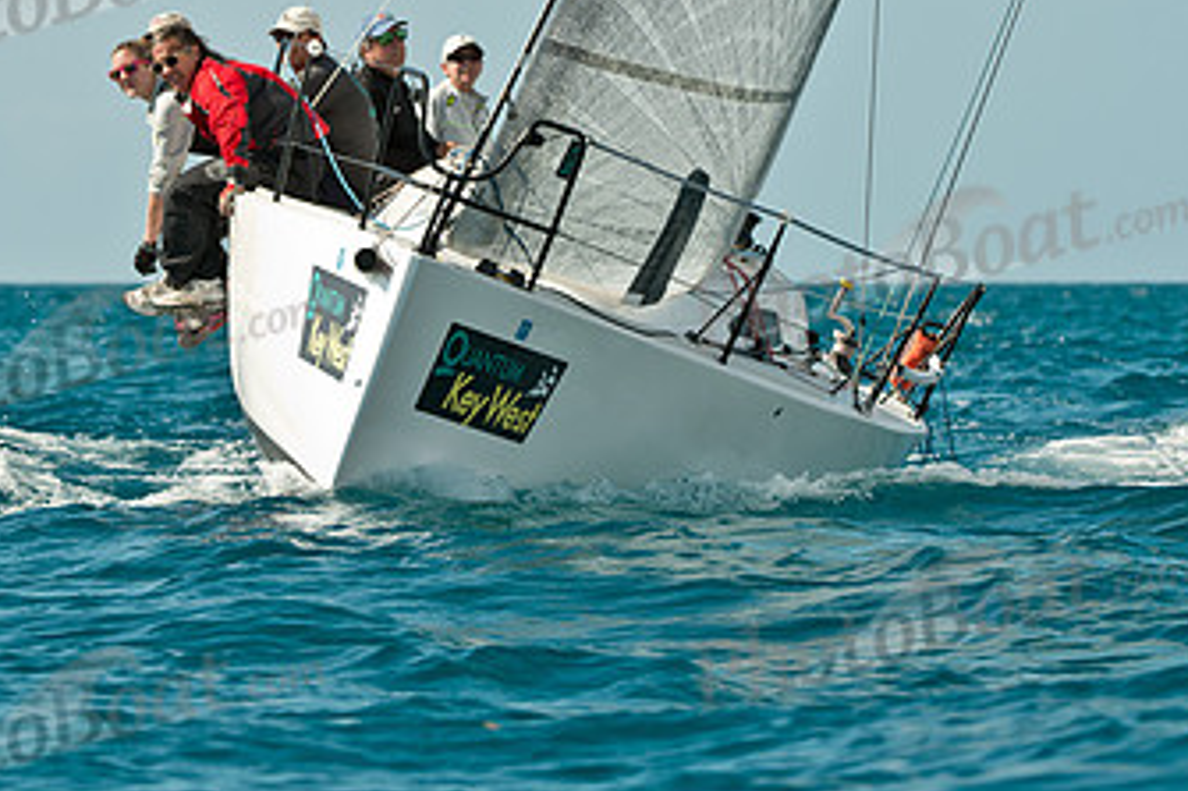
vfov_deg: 3.8
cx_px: 511
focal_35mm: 358
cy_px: 126
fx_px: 11808
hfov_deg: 5.8
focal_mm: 200
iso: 400
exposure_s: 1/1250
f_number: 9
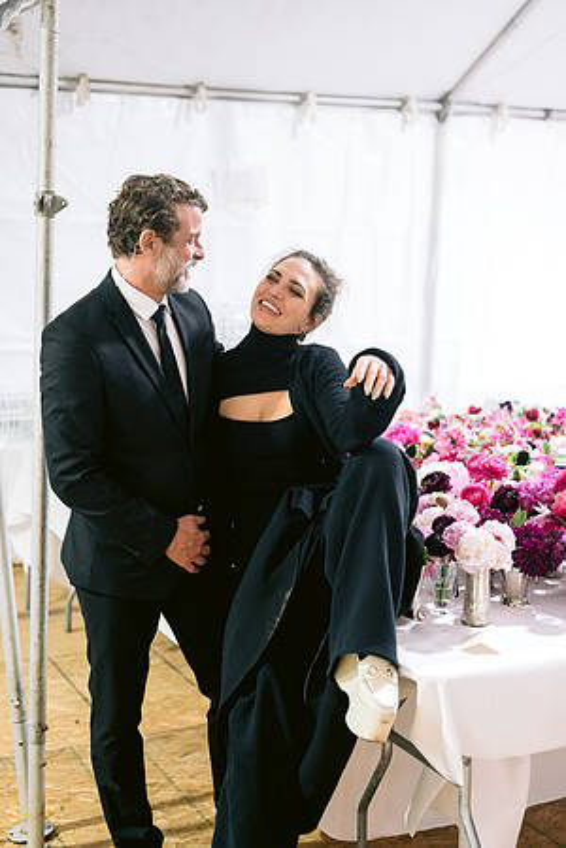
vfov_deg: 39.6
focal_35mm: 50
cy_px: 424
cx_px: 283
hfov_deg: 27.0
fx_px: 1179
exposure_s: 1/160
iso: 800
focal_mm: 50
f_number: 2.5
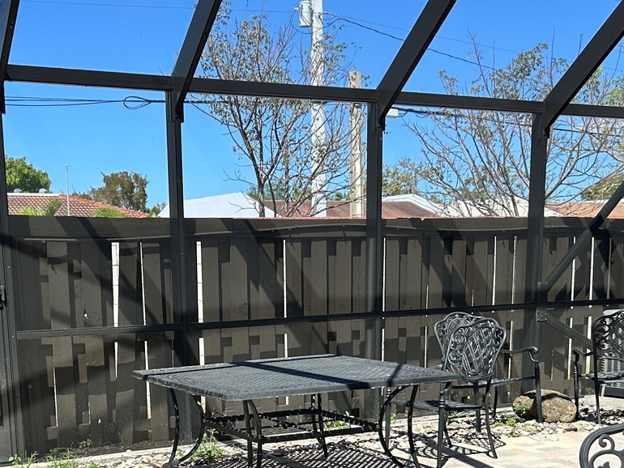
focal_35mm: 54
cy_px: 453
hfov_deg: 35.4
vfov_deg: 25.8
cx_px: 240
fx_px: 974
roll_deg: +2.7
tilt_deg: -8.0
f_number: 1.5
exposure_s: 1/2695
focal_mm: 5.7
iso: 50
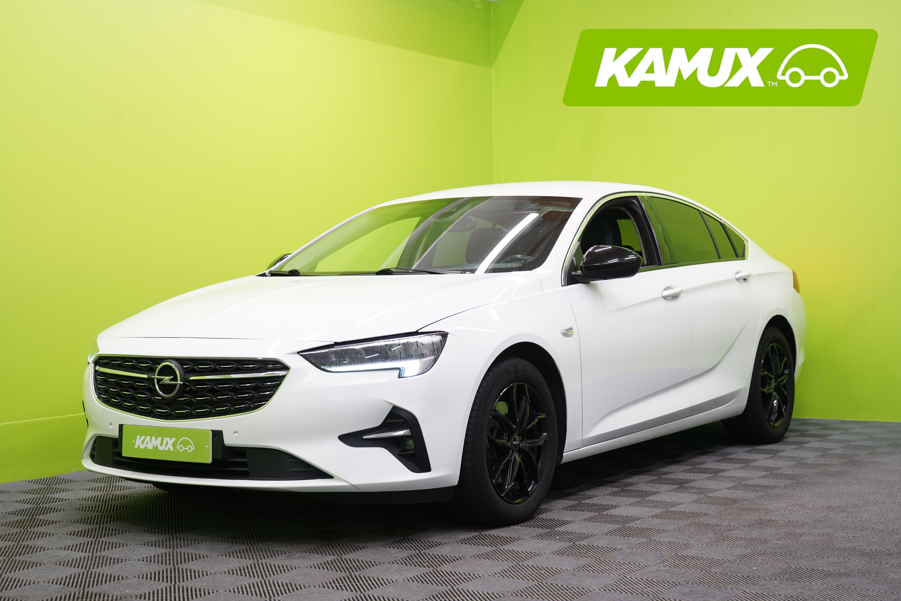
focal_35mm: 53
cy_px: 300
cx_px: 450
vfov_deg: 25.5
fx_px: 1326
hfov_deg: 37.5
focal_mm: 53
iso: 400
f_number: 5
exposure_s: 1/30
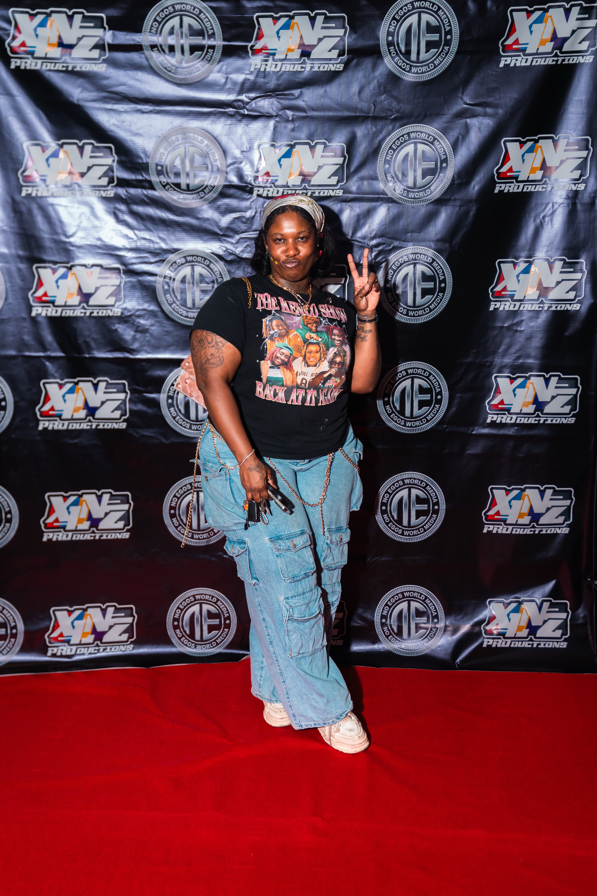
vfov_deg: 43.6
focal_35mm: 45
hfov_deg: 29.9
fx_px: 1119
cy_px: 448
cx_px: 298
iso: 1250
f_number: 2.8
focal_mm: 45
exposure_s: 1/320
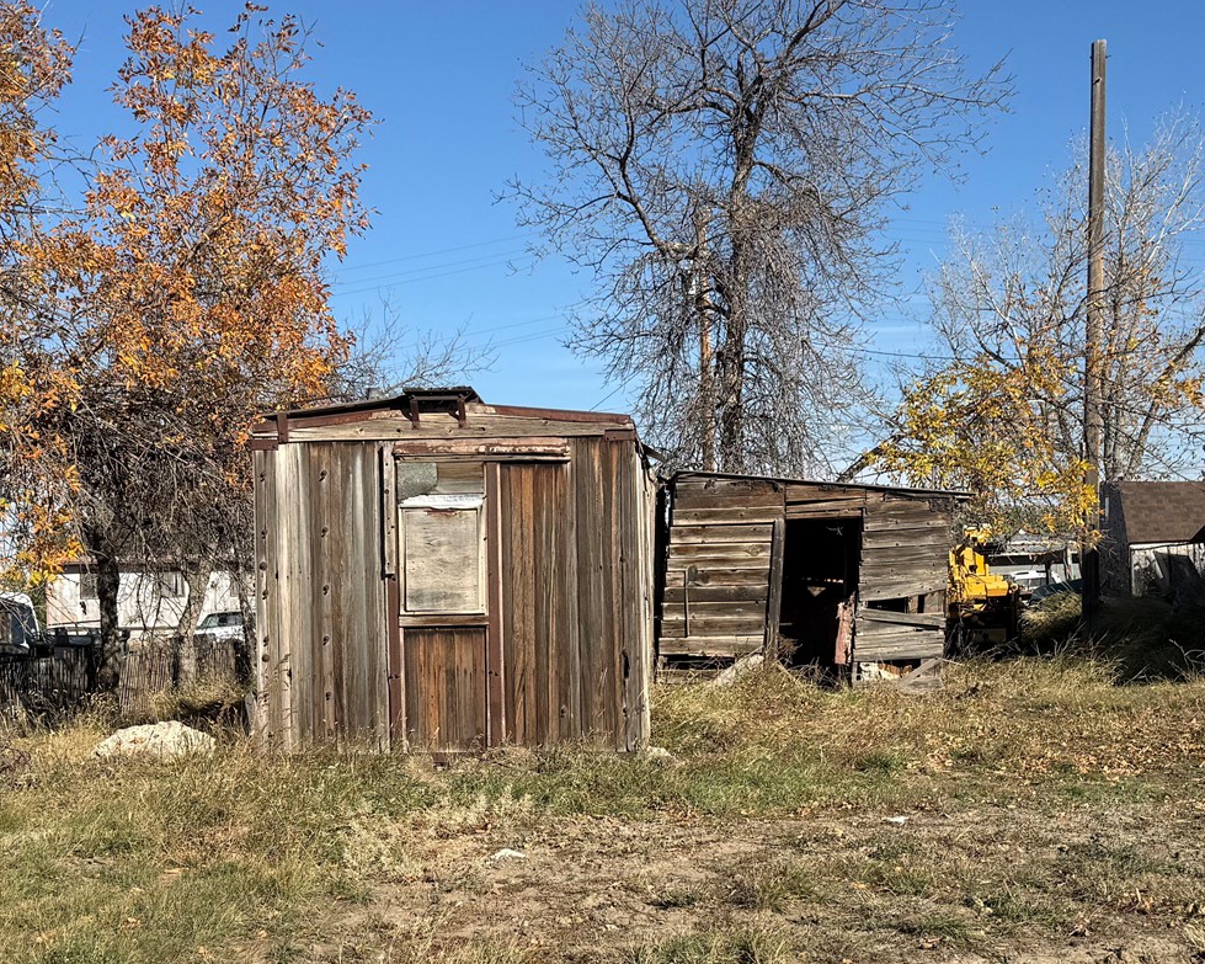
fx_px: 1747
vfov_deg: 30.6
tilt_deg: -2.0
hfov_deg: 38.0
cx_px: 619
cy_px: 637
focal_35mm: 49
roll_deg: +0.7
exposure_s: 1/4975
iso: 80
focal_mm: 6.76
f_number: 1.78
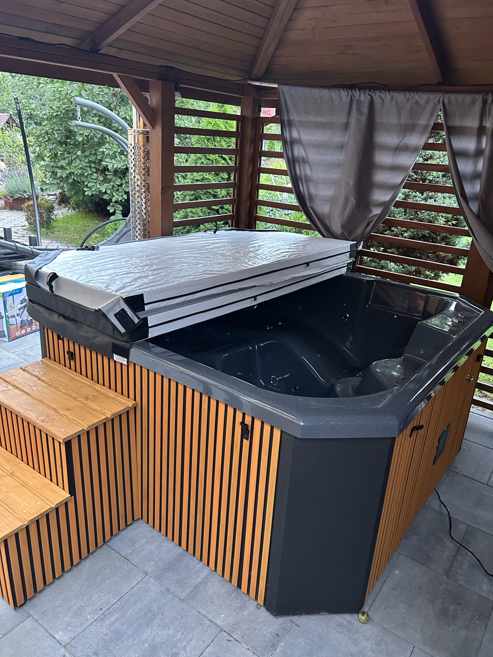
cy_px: 328
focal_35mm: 26
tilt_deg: -23.6
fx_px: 494
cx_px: 246
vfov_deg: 67.3
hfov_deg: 53.1
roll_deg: -2.9
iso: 400
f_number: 1.5
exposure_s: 1/60
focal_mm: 5.7
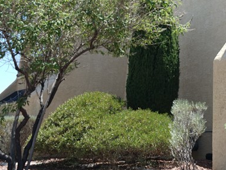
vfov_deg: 21.0
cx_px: 206
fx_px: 431
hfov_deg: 28.2
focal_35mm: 66
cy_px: -23
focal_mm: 24
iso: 80
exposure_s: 1/160
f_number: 6.3
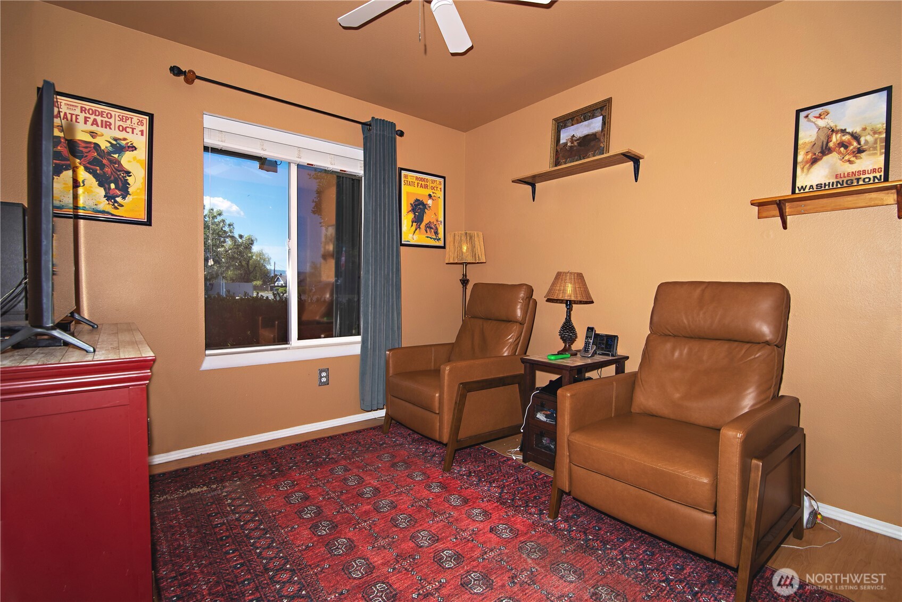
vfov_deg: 73.8
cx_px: 451
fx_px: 401
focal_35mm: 16
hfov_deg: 96.7
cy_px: 301
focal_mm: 16
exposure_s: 1/160
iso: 200
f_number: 8
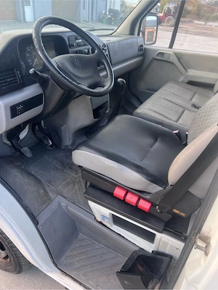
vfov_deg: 67.3
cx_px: 109
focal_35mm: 26
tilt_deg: -32.6
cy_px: 145
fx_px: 218
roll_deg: -4.1
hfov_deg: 53.1
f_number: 1.5
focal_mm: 5.7
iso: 40
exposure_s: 1/121
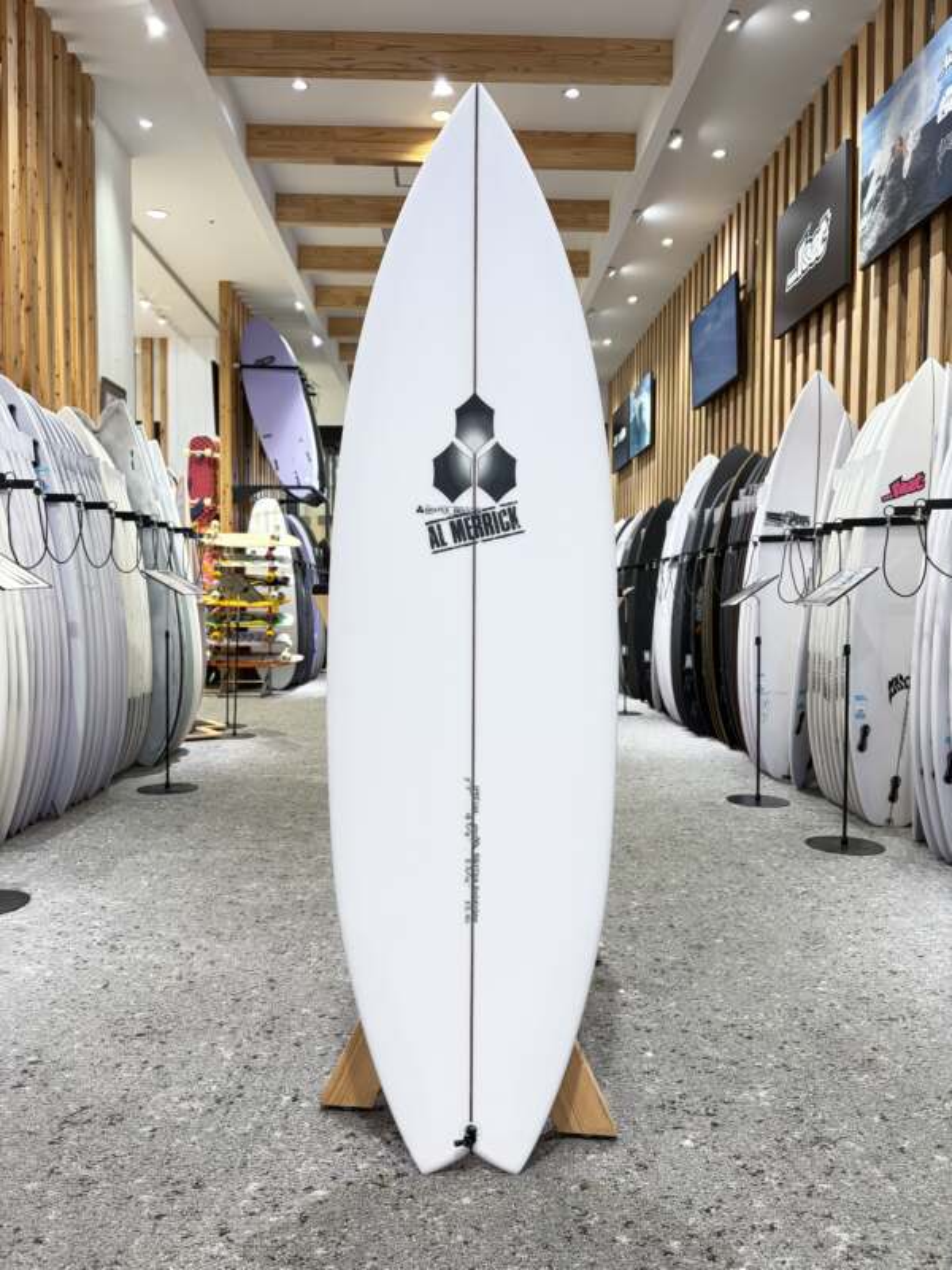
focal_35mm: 26
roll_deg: -0.7
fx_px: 953
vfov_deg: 67.3
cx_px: 476
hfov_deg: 53.1
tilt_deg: -1.9
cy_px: 635
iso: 200
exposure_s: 1/60
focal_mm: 5.96
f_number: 1.6
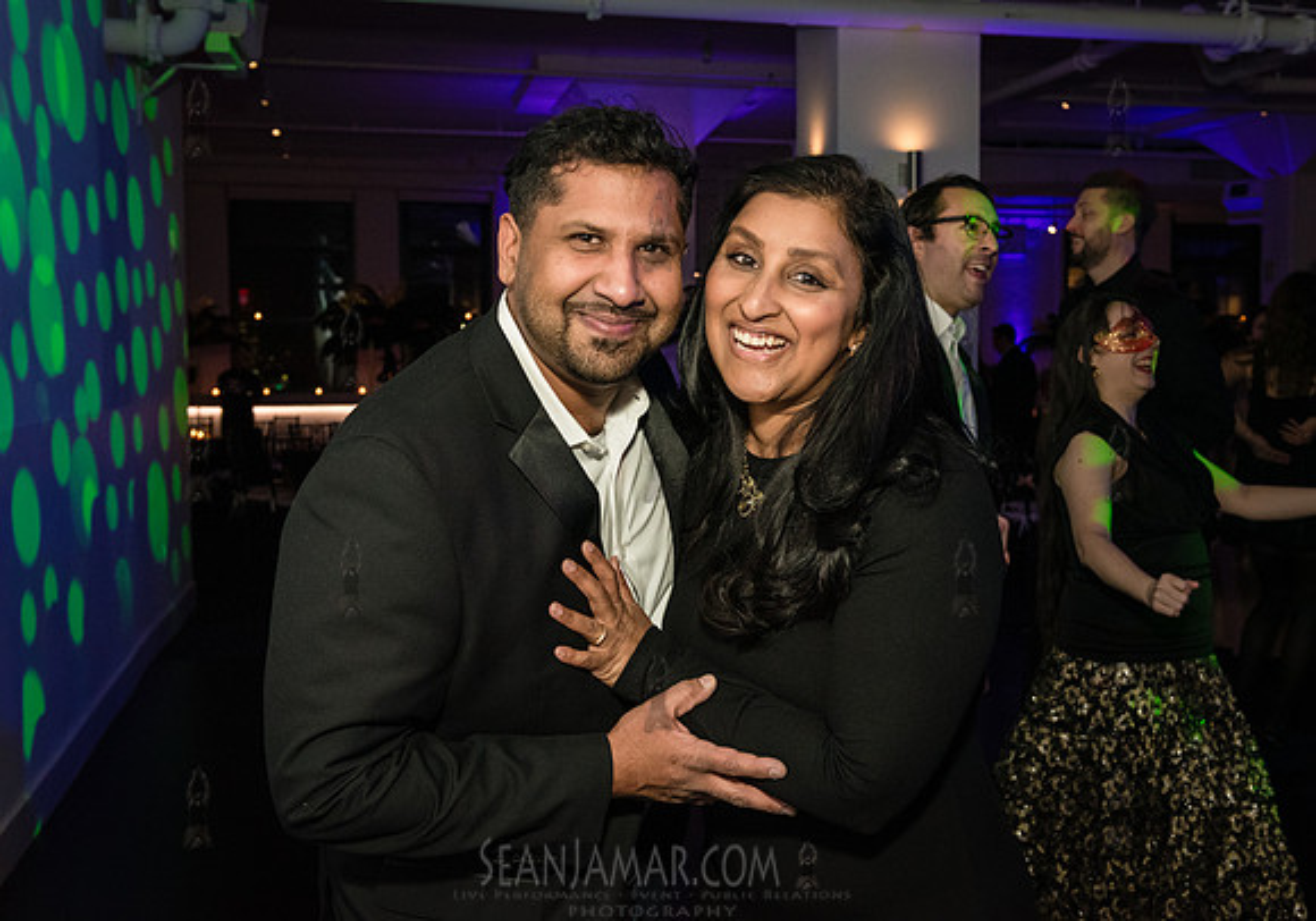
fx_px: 1448
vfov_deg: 35.3
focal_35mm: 39
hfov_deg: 48.8
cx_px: 724
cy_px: 438
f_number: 5
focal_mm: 36
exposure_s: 1/160
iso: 5000
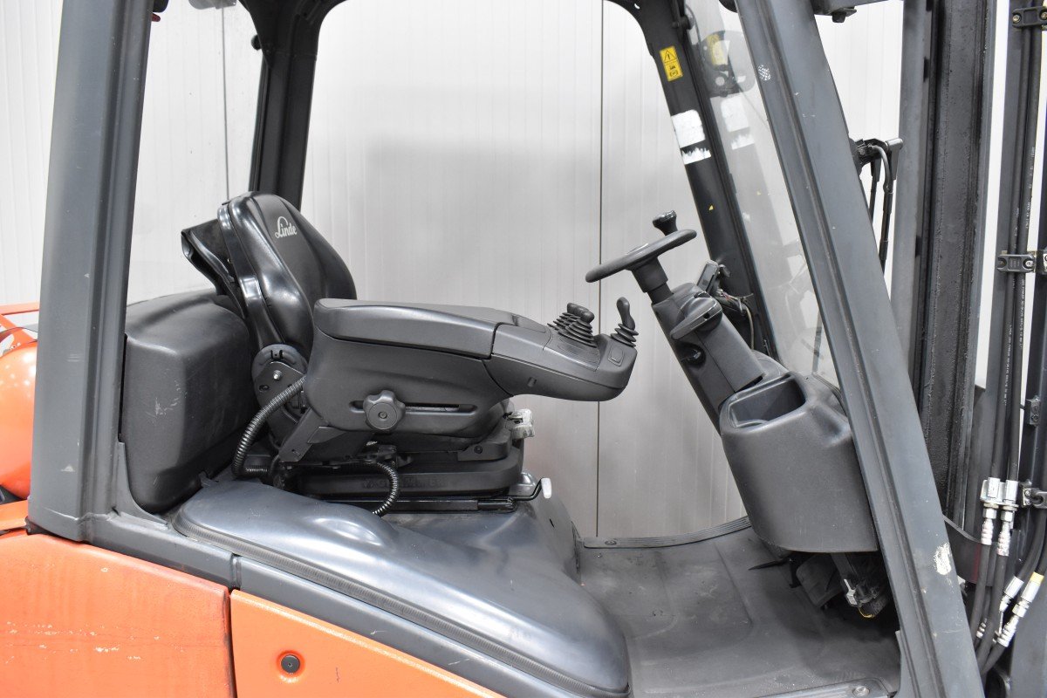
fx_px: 872
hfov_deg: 61.9
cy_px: 349
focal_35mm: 30
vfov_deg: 43.6
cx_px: 524
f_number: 5
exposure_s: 1/13
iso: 1600
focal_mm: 20
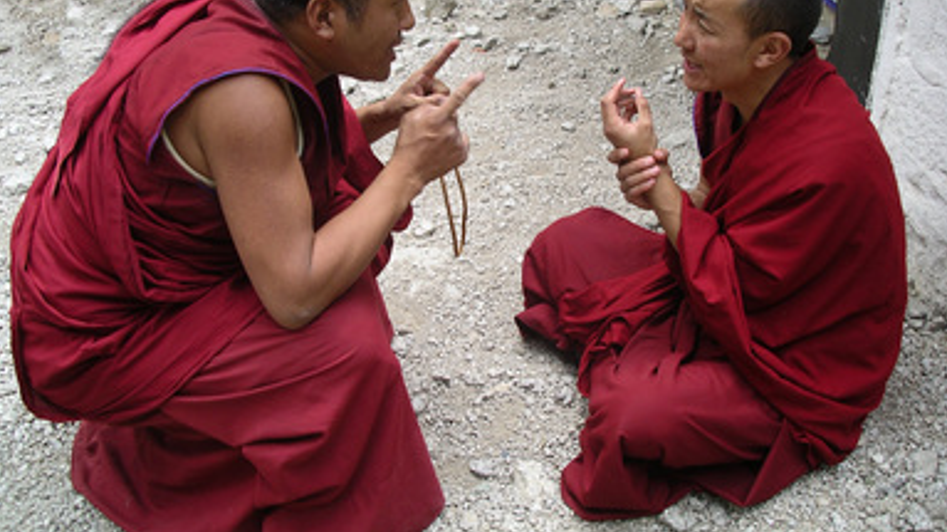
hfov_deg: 49.4
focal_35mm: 41
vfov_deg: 28.9
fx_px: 1029
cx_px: 476
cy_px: 210
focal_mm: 7.8
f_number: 2.8
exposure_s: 1/88
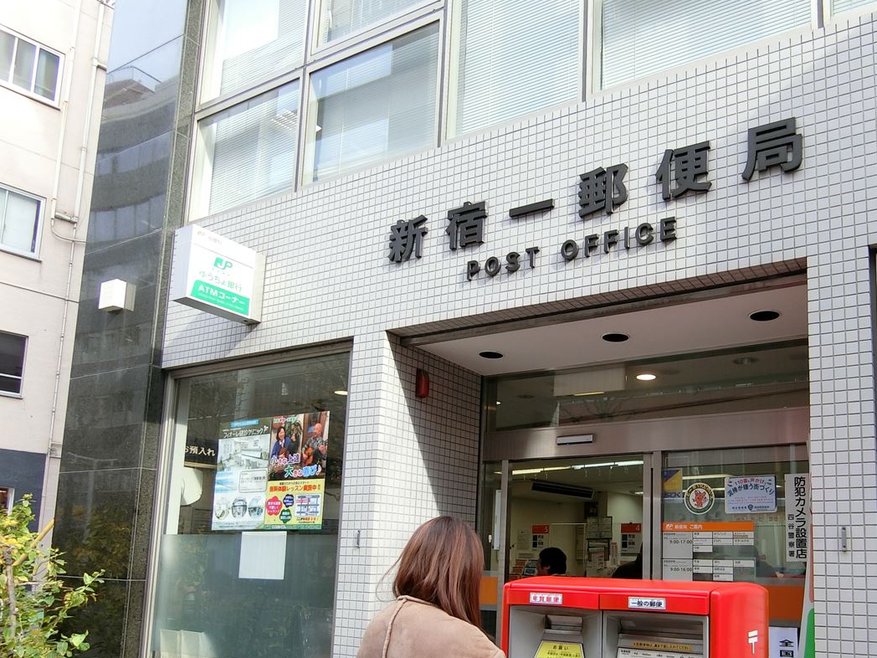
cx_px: 590
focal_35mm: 29
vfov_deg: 46.7
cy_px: 482
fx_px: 735
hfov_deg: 60.1
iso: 80
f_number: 2.7
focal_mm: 4.06
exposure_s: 1/125
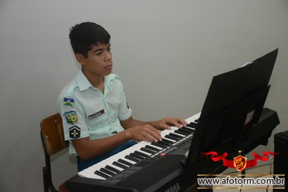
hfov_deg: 41.1
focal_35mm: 48
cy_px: 96
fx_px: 384
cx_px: 144
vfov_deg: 28.1
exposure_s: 1/100
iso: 1600
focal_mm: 32
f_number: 4.2
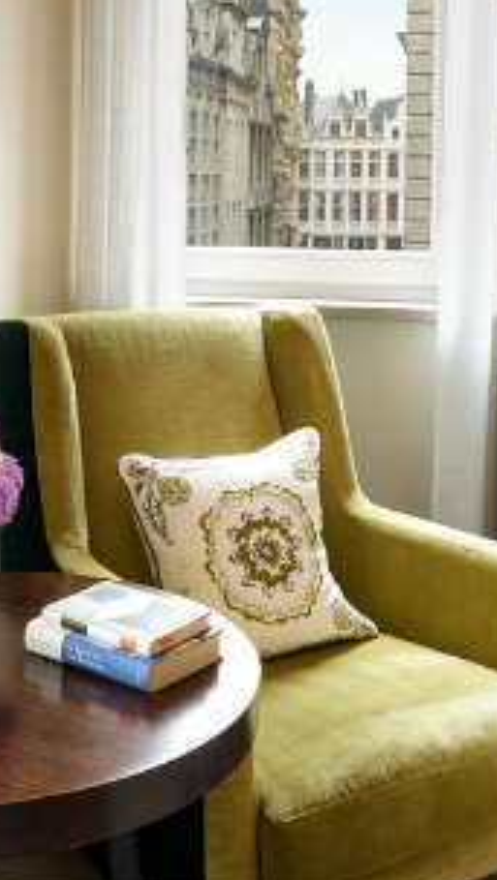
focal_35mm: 53
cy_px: 200
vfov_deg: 38.0
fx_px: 1239
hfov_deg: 22.7
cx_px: 208
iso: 400
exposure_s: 1/1.67
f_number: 14
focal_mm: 32
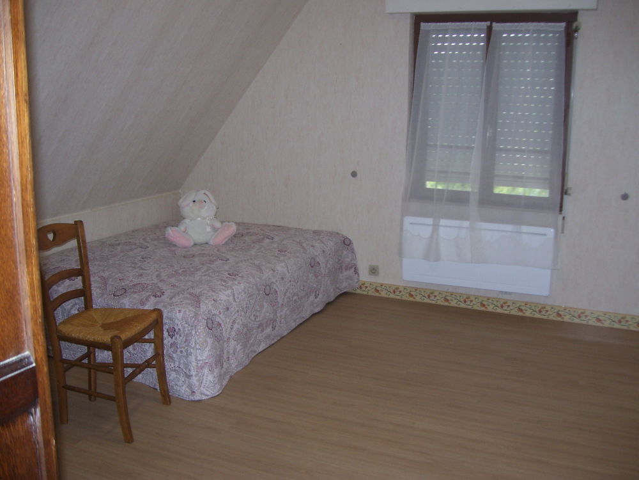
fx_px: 665
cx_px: 320
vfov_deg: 39.7
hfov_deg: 51.4
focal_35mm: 36
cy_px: 240
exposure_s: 1/60
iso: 80
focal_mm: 6
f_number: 2.7
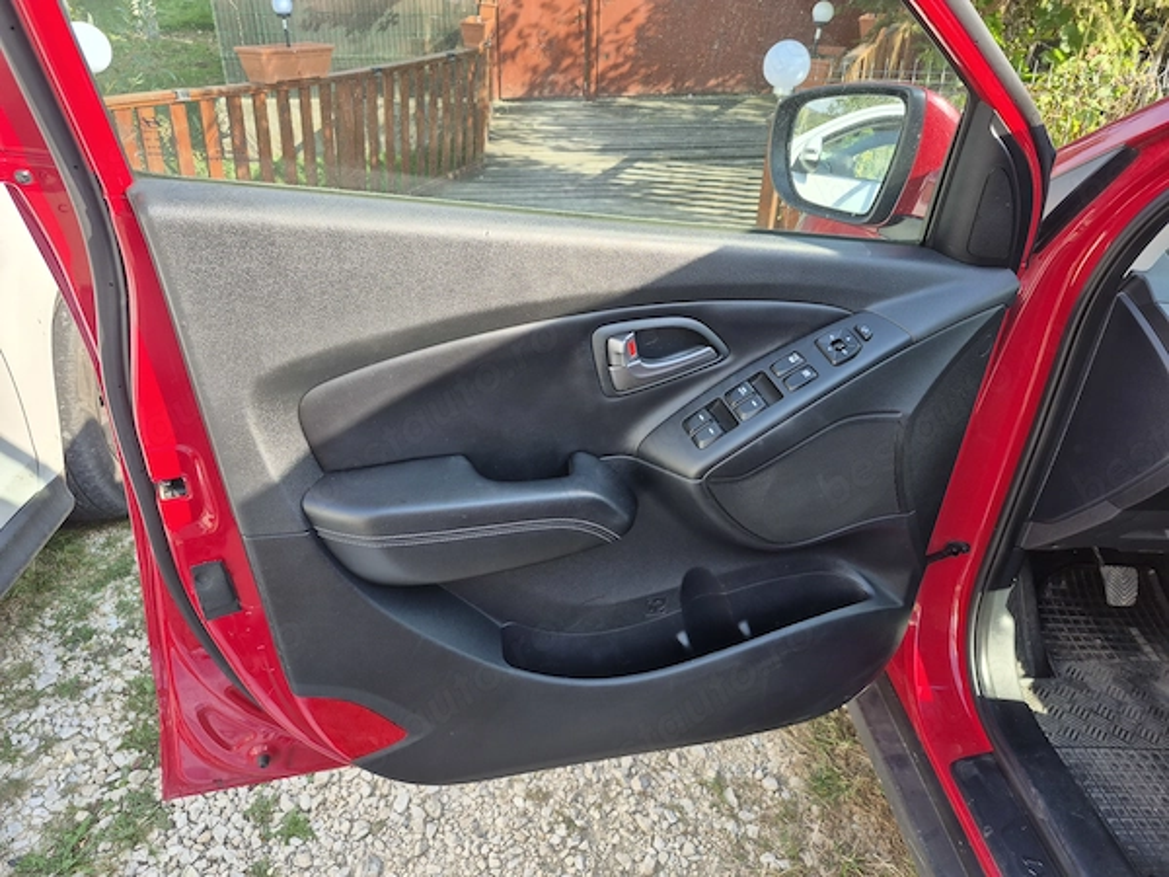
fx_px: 777
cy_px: 438
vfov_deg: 58.9
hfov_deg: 73.9
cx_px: 584
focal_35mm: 23
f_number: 1.8
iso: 25
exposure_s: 1/379
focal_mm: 5.4
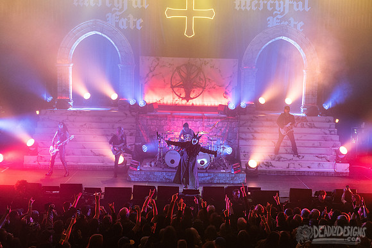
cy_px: 124
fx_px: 455
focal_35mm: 44
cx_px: 185
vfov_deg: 30.5
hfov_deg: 44.4
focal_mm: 42
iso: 2000
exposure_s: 1/400
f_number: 3.2
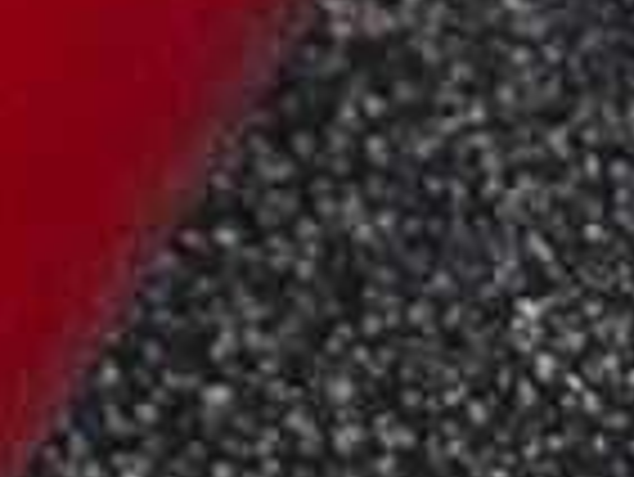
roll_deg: -1.3
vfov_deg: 7.8
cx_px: -1268
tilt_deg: -41.5
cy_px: -783
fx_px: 3190
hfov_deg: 9.1
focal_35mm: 174
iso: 80
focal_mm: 6.76
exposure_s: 1/4405
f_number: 1.78
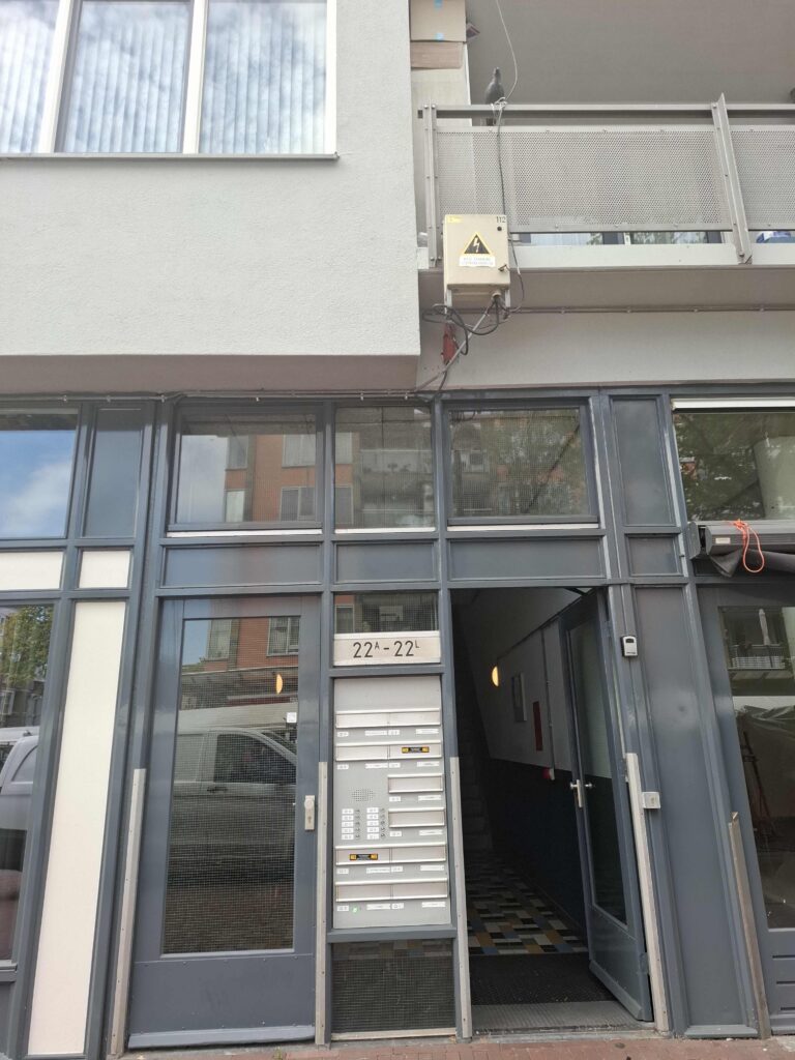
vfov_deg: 73.9
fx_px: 704
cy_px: 530
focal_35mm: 23
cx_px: 398
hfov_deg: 58.9
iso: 50
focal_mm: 5.54
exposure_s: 1/324
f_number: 1.8
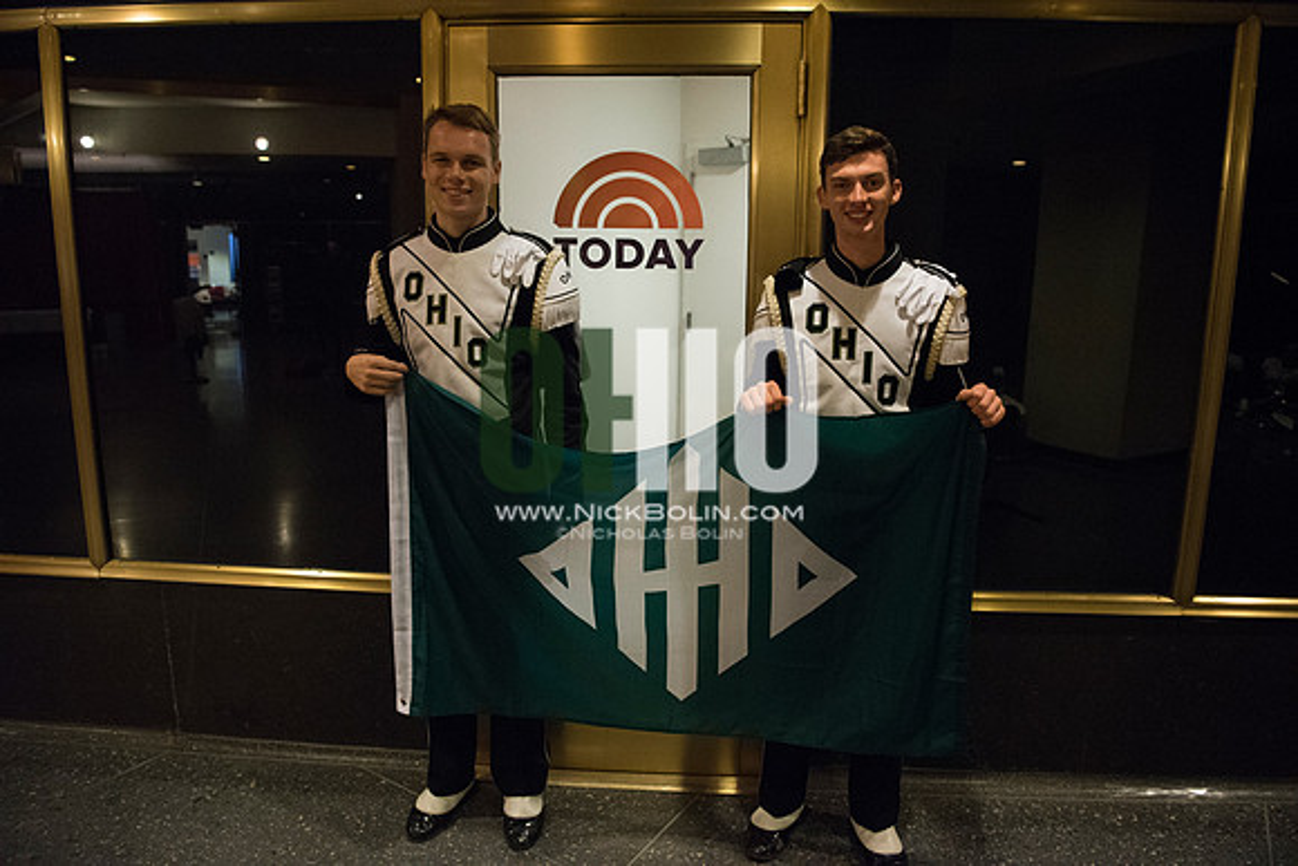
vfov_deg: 53.2
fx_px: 865
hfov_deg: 73.7
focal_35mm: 24
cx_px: 649
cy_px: 433
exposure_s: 1/125
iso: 10000
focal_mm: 24
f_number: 3.5
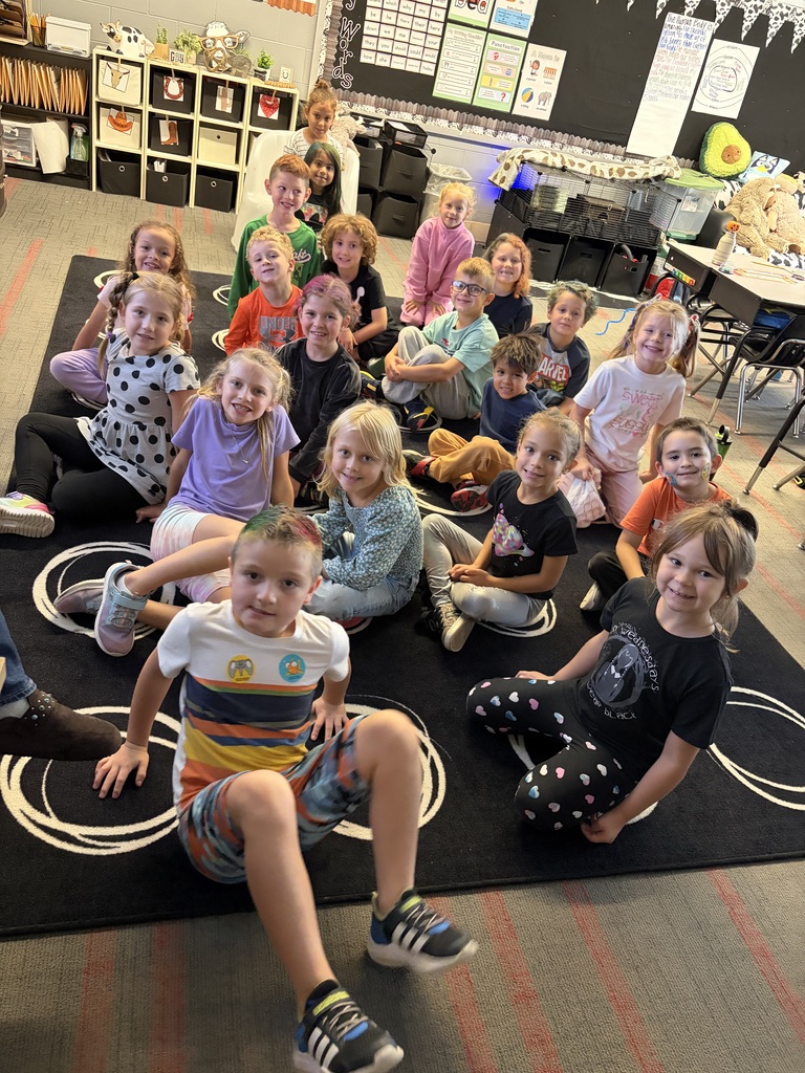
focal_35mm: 26
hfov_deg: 53.1
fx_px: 806
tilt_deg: -31.7
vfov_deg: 67.3
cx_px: 402
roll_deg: -13.7
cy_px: 536
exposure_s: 1/40
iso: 640
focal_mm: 5.96
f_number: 1.6
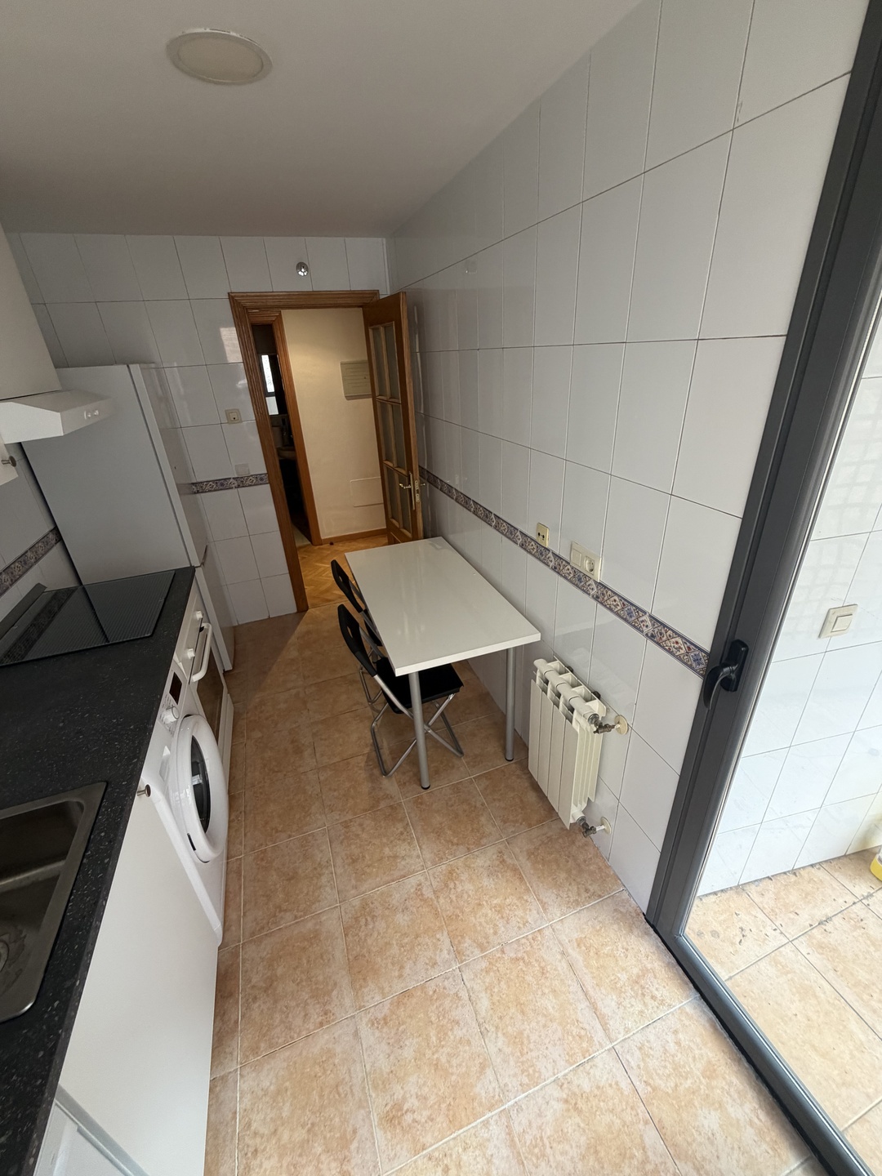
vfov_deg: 102.1
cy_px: 588
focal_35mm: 14
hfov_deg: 85.7
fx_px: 476
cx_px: 441
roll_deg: +3.5
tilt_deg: -26.3
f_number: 2.2
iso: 200
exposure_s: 1/50
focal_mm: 2.22
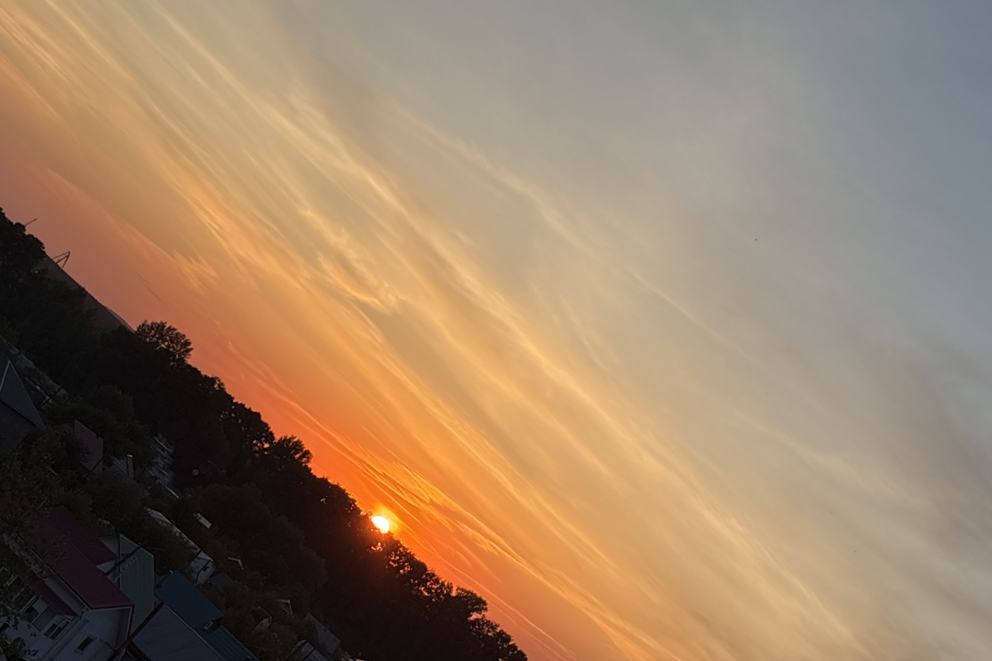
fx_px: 2066
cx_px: 477
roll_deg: -41.7
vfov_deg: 18.1
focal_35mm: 75
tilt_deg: +3.0
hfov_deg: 27.0
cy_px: 499
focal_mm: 5.96
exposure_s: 1/1667
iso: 32
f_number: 1.6
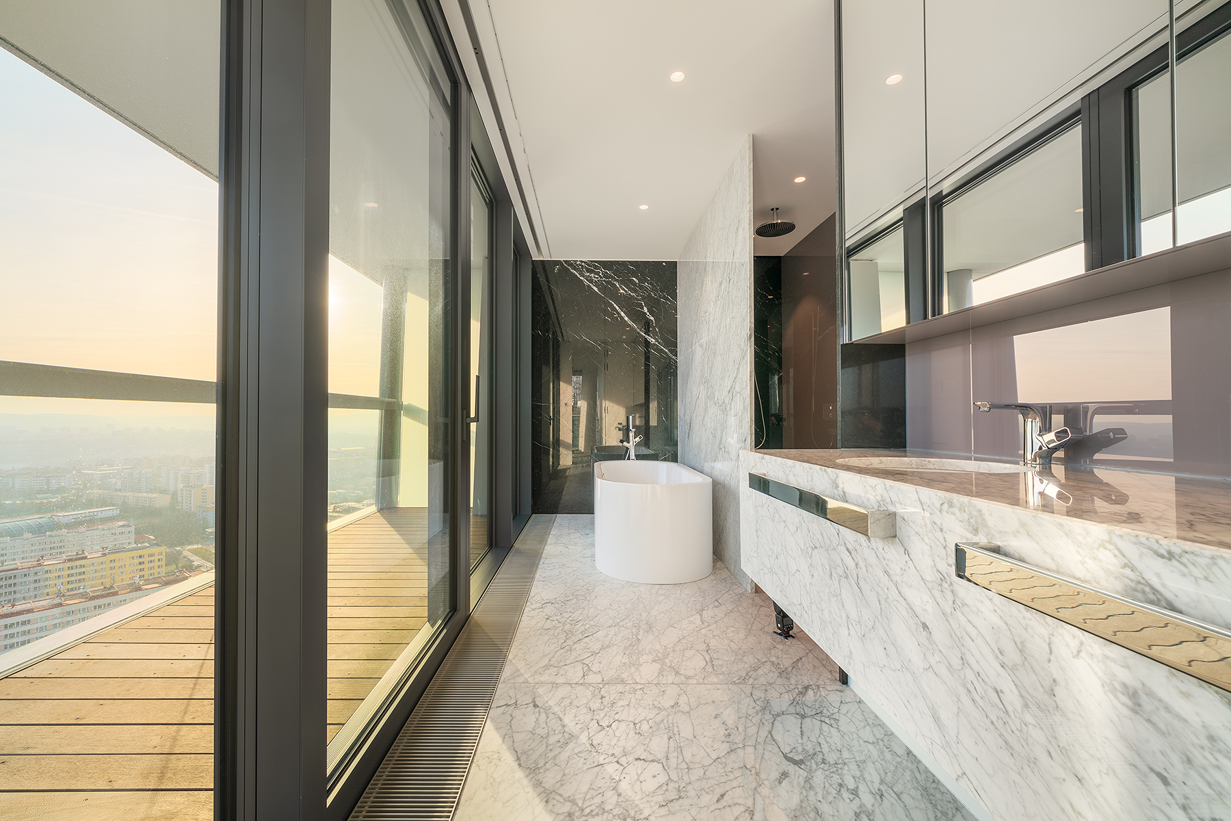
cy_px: 410
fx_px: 479
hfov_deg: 104.3
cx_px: 616
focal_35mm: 14
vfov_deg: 81.2
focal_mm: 14
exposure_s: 1/8
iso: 100
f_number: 11
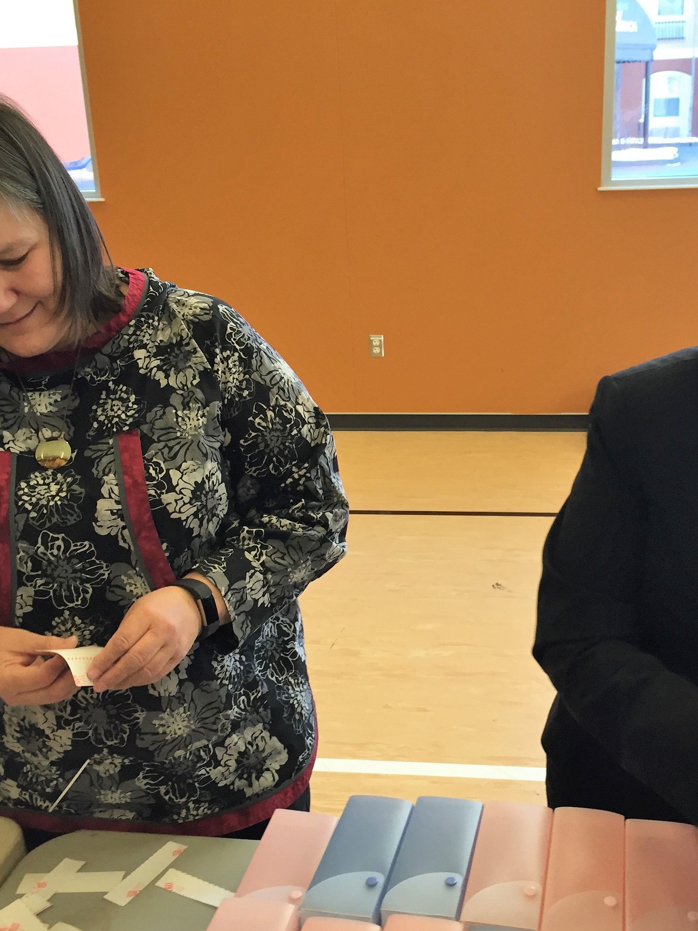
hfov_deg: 36.6
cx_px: 433
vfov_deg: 47.9
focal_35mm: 39
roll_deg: +2.8
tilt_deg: -18.5
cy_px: 462
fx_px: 1049
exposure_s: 1/30
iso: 32
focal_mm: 4.15
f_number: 2.2
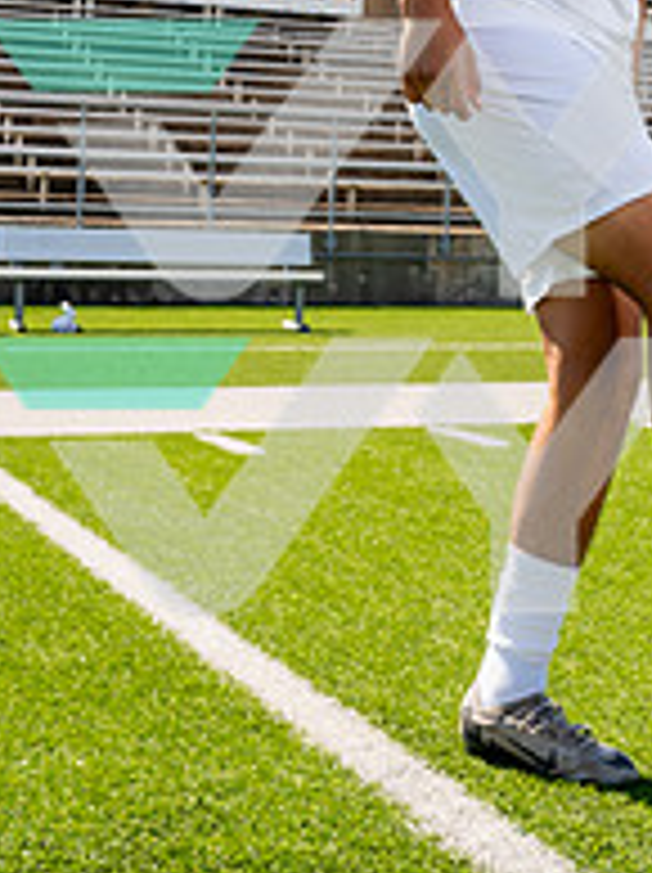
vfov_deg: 25.2
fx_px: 1913
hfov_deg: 18.8
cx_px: 652
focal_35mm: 76
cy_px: 162
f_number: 11
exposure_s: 1/250
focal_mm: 34
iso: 320
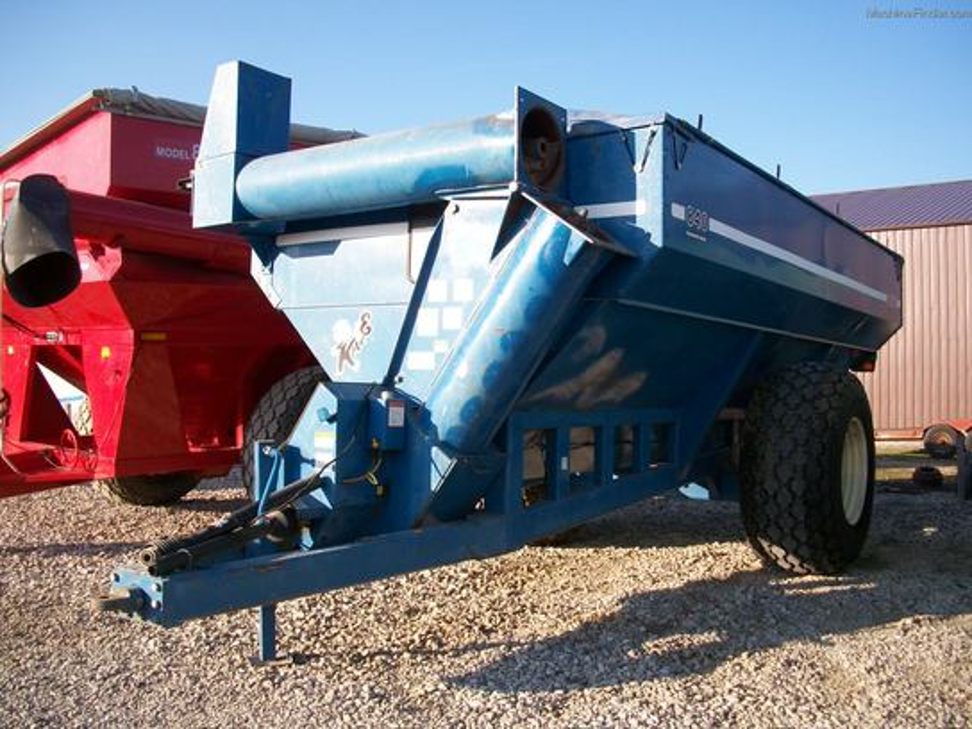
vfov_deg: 40.7
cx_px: 486
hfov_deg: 52.6
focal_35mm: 35
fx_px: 983
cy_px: 364
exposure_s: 1/400
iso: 80
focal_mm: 6.3
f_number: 3.1
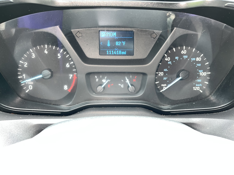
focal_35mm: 26
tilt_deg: -36.0
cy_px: 88
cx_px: 117
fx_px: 176
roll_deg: +0.5
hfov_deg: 67.3
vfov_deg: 53.1
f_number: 1.6
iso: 80
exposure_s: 1/46
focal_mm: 5.1
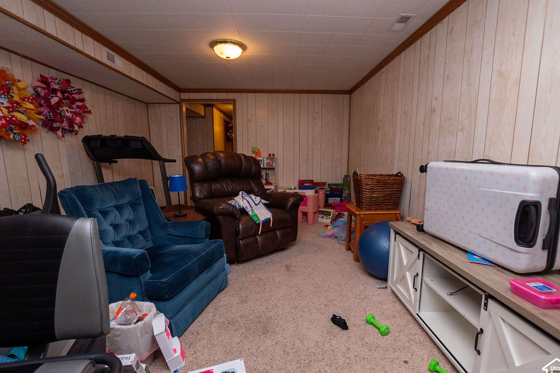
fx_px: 249
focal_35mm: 16
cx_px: 283
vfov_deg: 73.7
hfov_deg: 96.7
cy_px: 194
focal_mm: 10
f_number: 5
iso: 500
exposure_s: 1/200
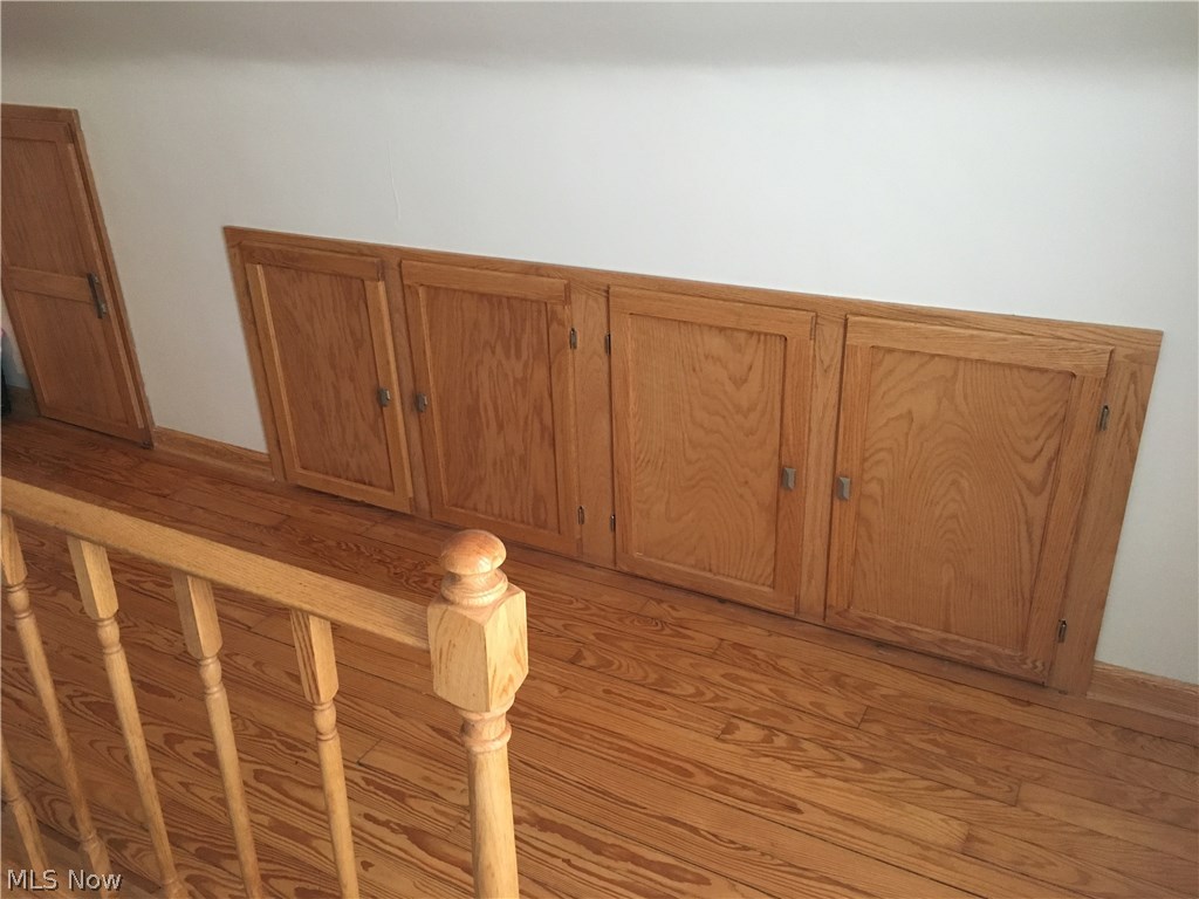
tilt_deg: -25.4
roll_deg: +2.5
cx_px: 600
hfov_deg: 61.7
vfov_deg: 48.2
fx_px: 1004
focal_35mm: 29
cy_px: 450
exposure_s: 1/30
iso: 160
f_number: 2.2
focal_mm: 4.15
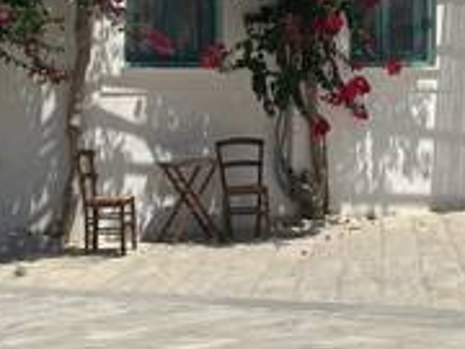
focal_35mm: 128
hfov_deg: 15.4
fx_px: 1719
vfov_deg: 11.3
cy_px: -85
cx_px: 271
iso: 64
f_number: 1.78
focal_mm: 6.86
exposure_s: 1/8929
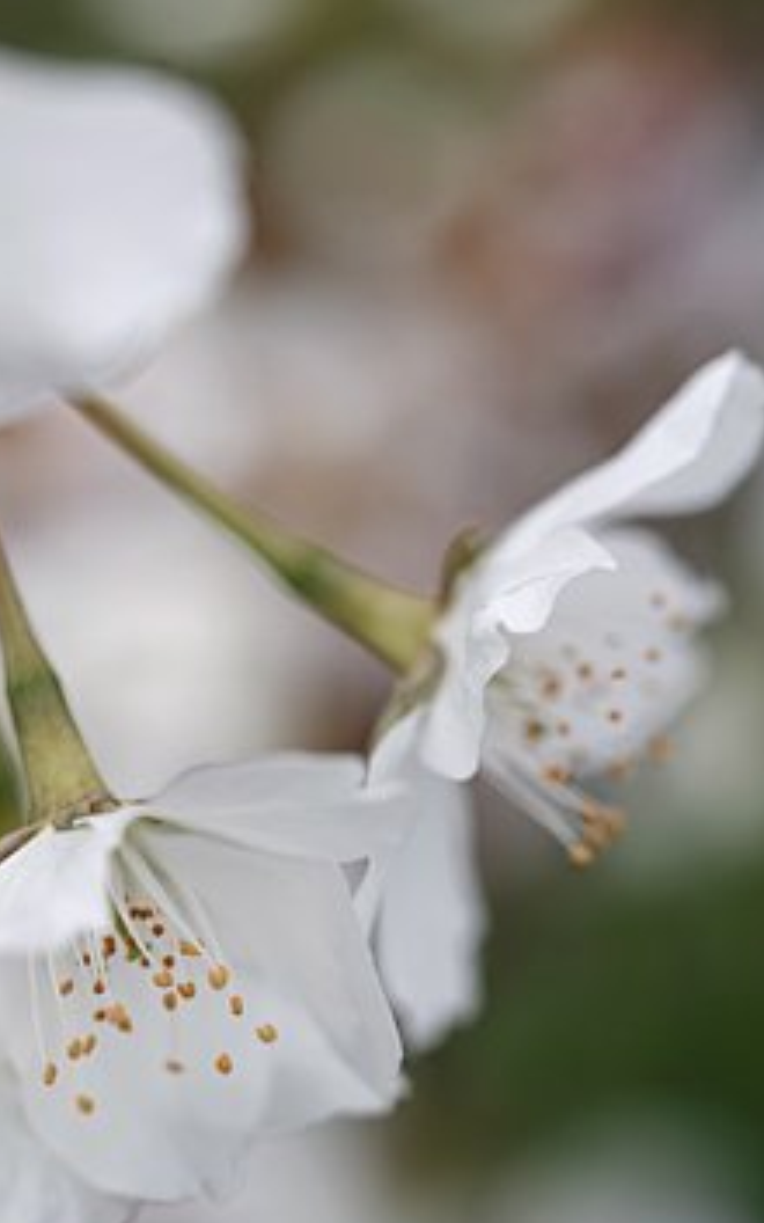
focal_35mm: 138
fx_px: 4597
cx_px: 231
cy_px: 771
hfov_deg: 9.5
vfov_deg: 15.1
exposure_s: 1/400
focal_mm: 70
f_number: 4
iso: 100
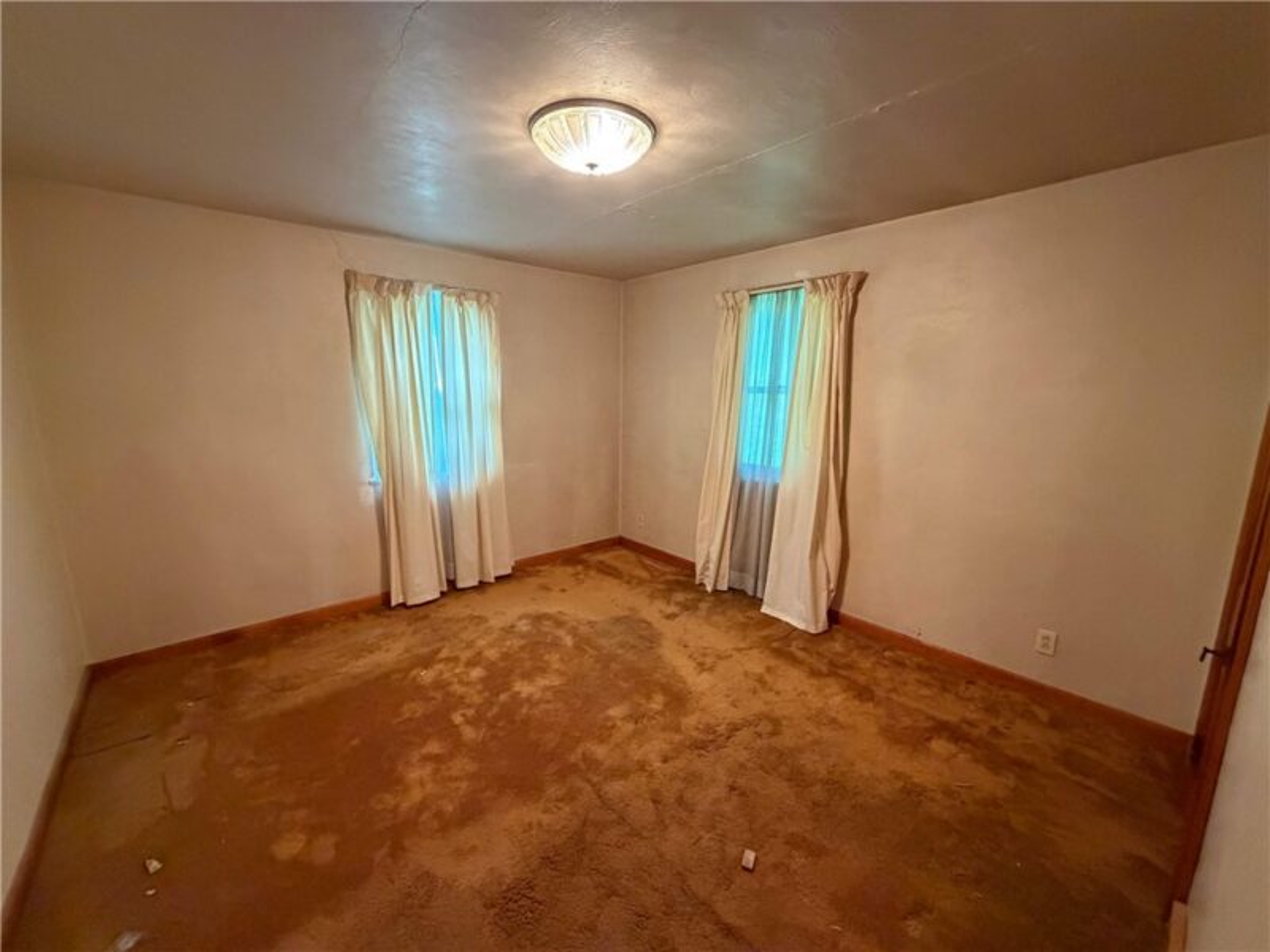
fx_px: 514
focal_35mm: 14
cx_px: 635
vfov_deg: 85.7
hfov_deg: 102.1
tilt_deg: -10.9
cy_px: 476
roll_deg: -0.8
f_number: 2.2
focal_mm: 2.22
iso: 1000
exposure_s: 1/60
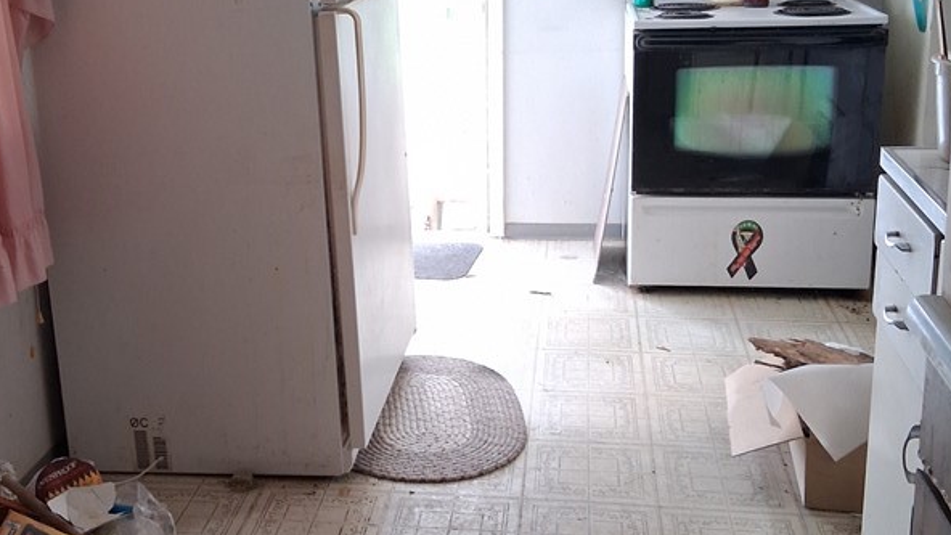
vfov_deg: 24.3
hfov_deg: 42.0
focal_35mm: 49
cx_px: 395
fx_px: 1236
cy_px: 188
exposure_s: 1/40
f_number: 1.8
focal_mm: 3.98
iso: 400
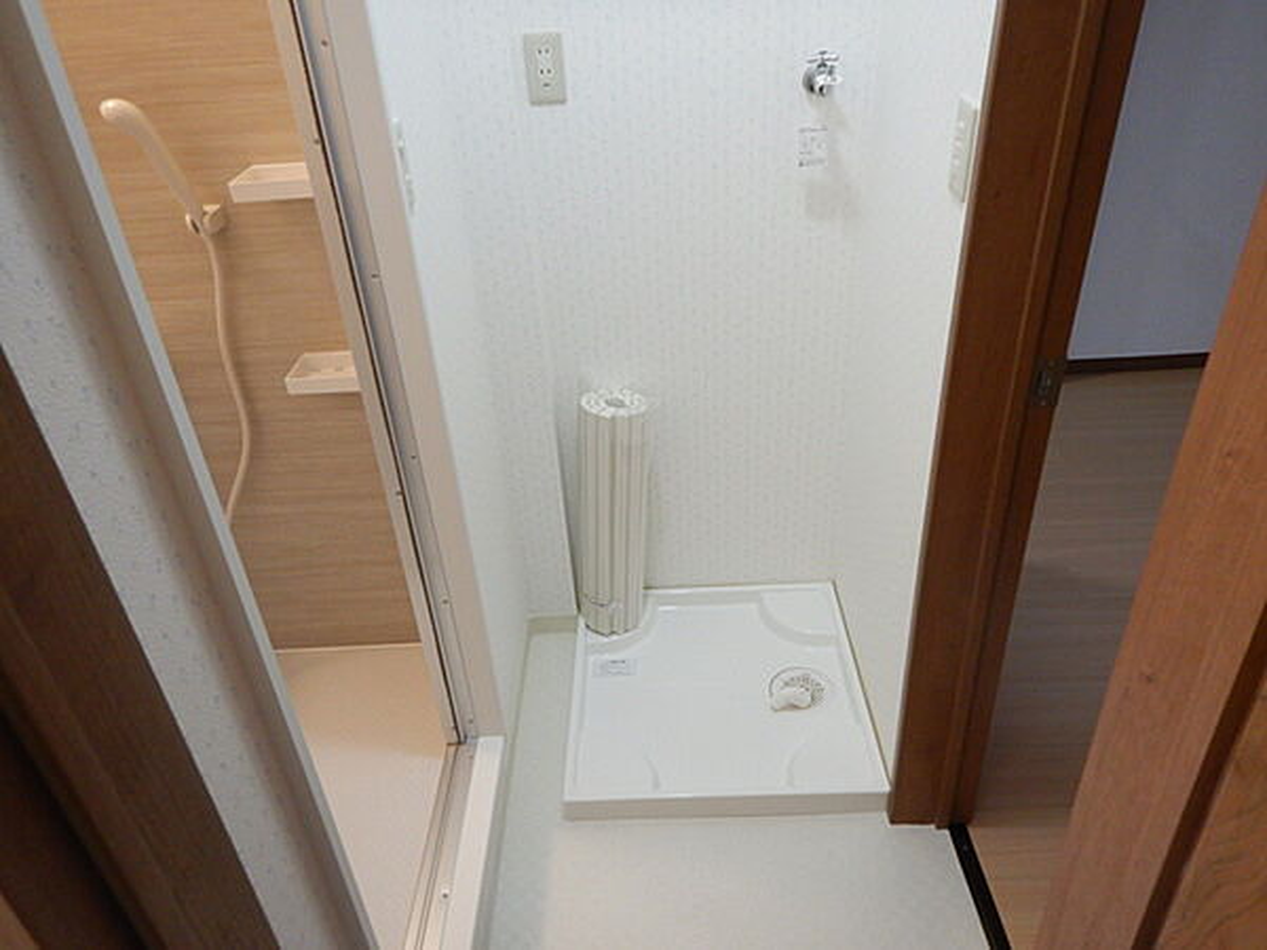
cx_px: 634
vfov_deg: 56.8
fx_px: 878
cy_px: 475
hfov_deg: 71.6
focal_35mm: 24
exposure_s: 1/30
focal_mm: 4.3
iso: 360
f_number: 2.8
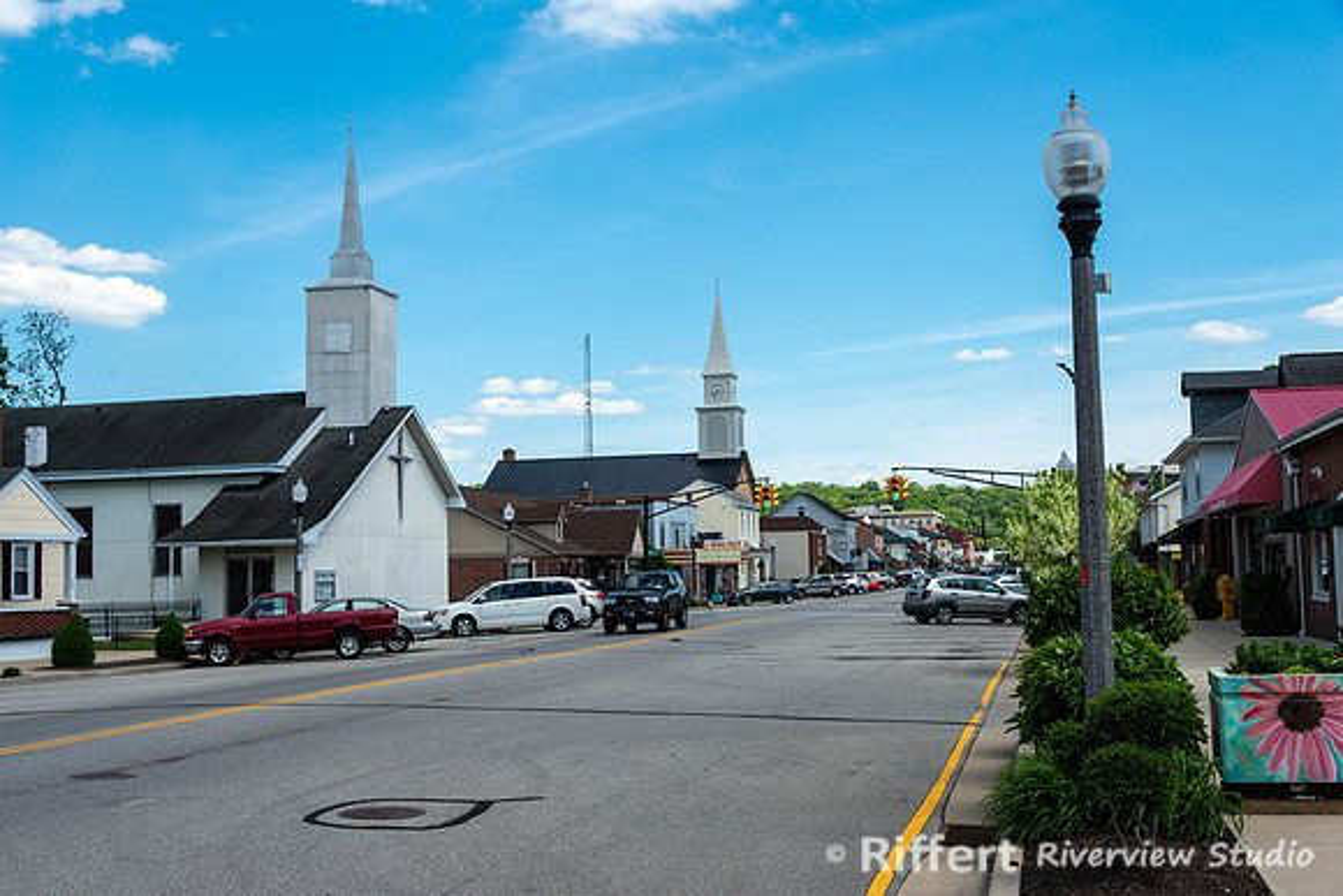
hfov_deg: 46.4
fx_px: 1567
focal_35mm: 42
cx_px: 672
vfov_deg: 31.9
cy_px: 448
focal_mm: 42
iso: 100
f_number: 9
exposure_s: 1/250
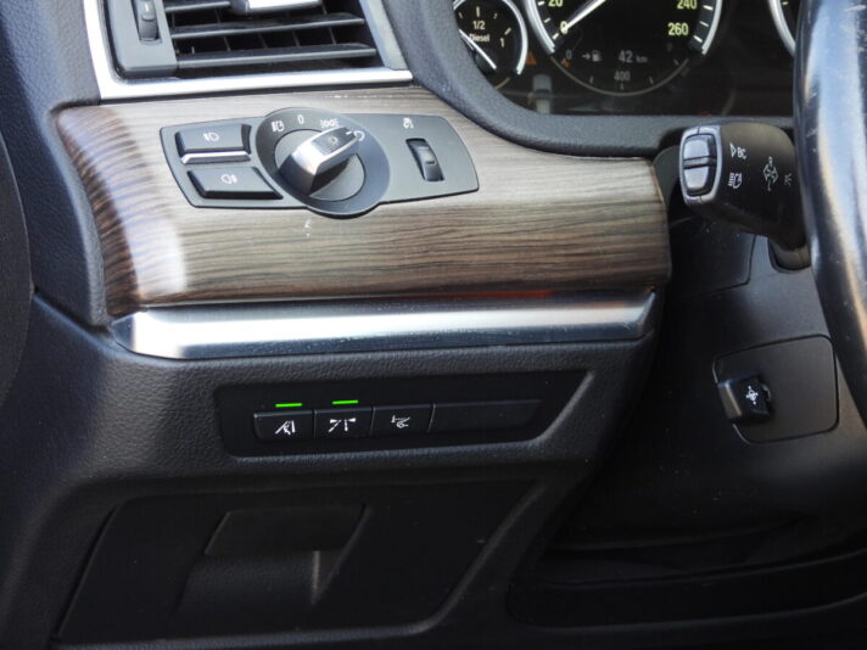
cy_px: 325
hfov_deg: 18.7
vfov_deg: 14.1
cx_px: 434
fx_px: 2630
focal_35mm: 105
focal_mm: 18.9
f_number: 4
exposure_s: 1/60
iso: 220
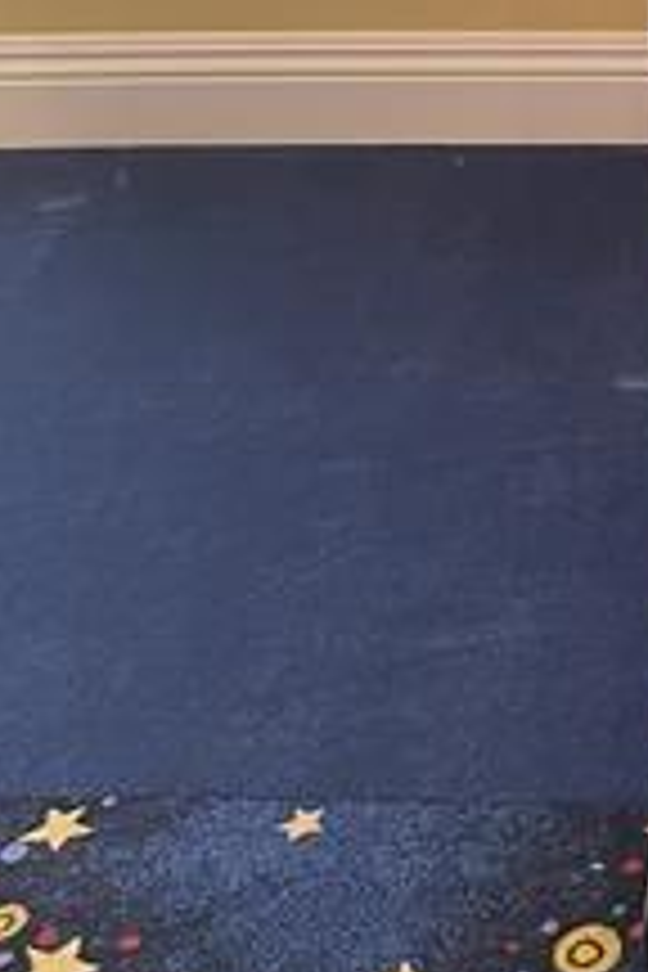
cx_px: 1148
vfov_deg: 17.7
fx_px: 2592
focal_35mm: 96
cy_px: -698
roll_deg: +0.6
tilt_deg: -13.1
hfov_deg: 13.0
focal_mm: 5.1
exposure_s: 1/40
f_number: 1.6
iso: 500
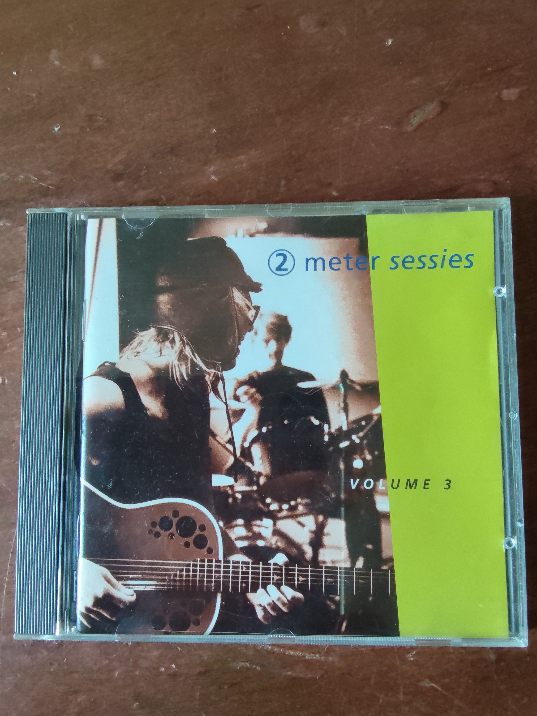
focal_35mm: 28
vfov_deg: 63.4
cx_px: 271
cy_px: 355
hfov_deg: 49.7
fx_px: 579
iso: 500
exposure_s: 1/33.3
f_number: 2
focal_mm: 2.78
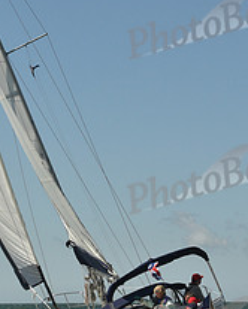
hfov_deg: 8.4
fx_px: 1686
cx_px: 50
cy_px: 119
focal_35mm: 184
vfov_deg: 10.5
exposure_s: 1/800
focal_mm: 70
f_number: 13
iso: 320
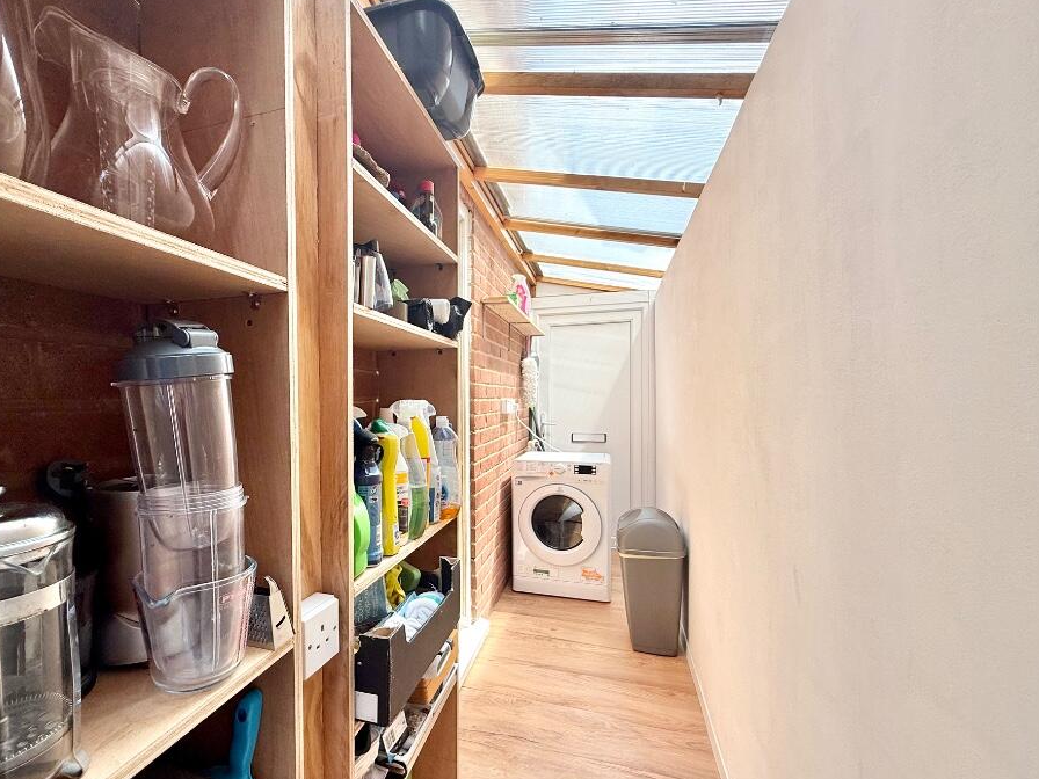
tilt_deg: -1.4
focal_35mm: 16
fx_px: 480
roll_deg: +0.8
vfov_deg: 78.0
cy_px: 416
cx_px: 452
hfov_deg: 94.0
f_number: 2.2
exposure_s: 1/376
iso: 50
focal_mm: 2.22
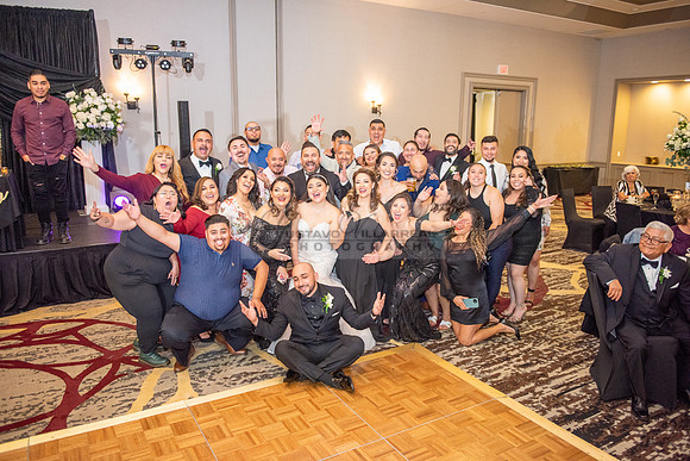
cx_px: 345
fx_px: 537
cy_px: 230
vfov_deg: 46.4
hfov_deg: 65.5
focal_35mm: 28
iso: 1600
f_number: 2.8
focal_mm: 28
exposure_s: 1/160
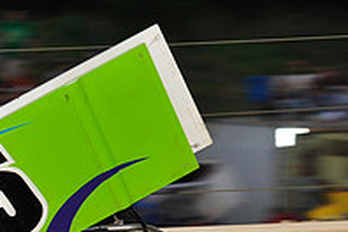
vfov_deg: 2.8
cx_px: 14
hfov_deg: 4.1
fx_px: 4804
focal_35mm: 497
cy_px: 237
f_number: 6.3
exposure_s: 1/320
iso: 1000
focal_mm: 170
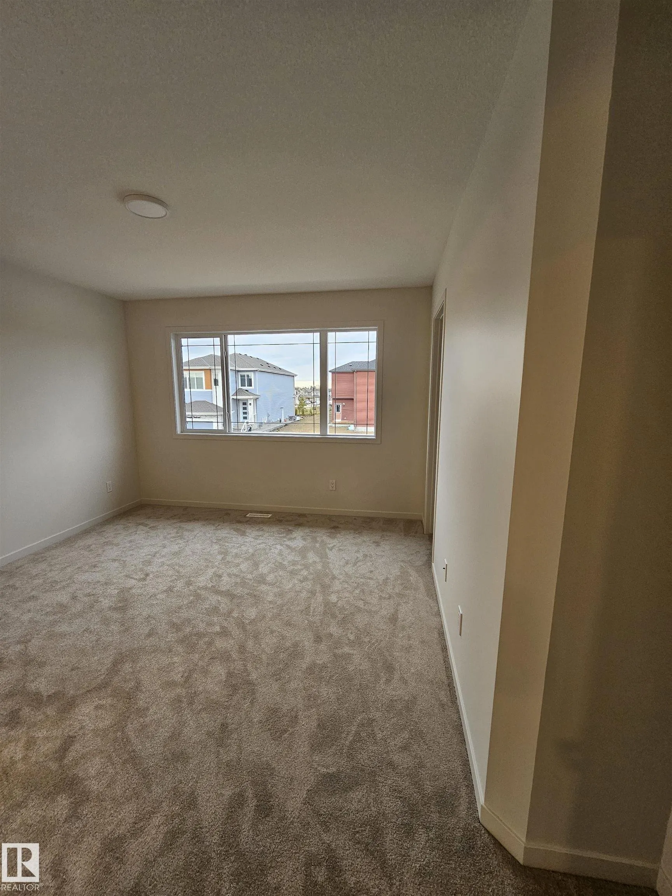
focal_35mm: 13
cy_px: 448
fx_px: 336
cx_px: 336
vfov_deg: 106.2
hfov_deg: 89.9
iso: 160
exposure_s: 1/60
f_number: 2.2
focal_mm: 2.2
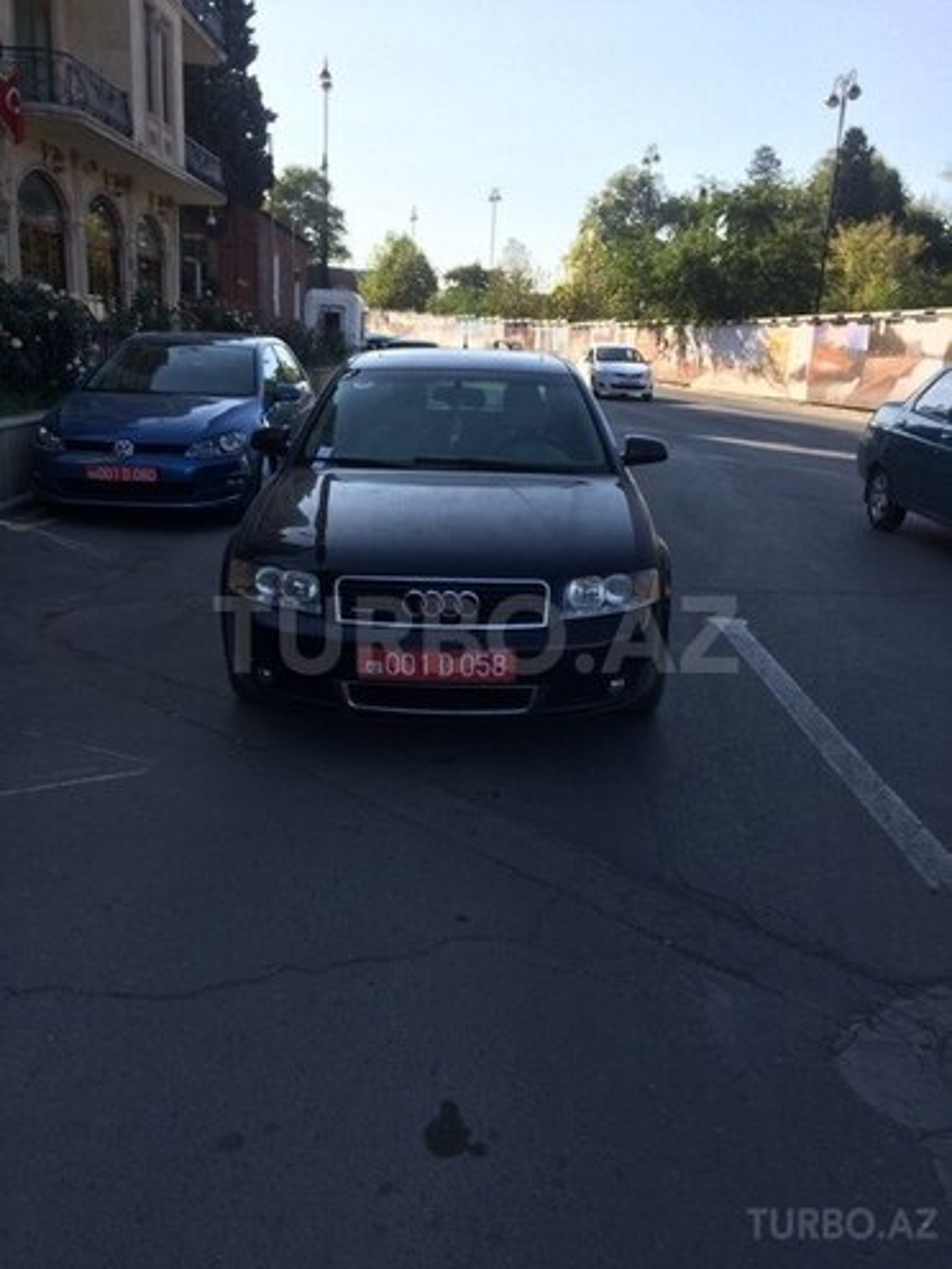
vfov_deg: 61.7
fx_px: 1063
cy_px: 634
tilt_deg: -15.0
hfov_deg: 48.2
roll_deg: -1.9
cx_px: 476
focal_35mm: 29
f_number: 2.2
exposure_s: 1/1001
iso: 32
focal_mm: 4.15
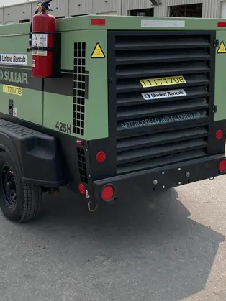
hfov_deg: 29.6
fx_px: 427
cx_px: 103
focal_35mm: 49
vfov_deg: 38.7
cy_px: 114
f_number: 1.8
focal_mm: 3.99
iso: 20
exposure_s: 1/3205
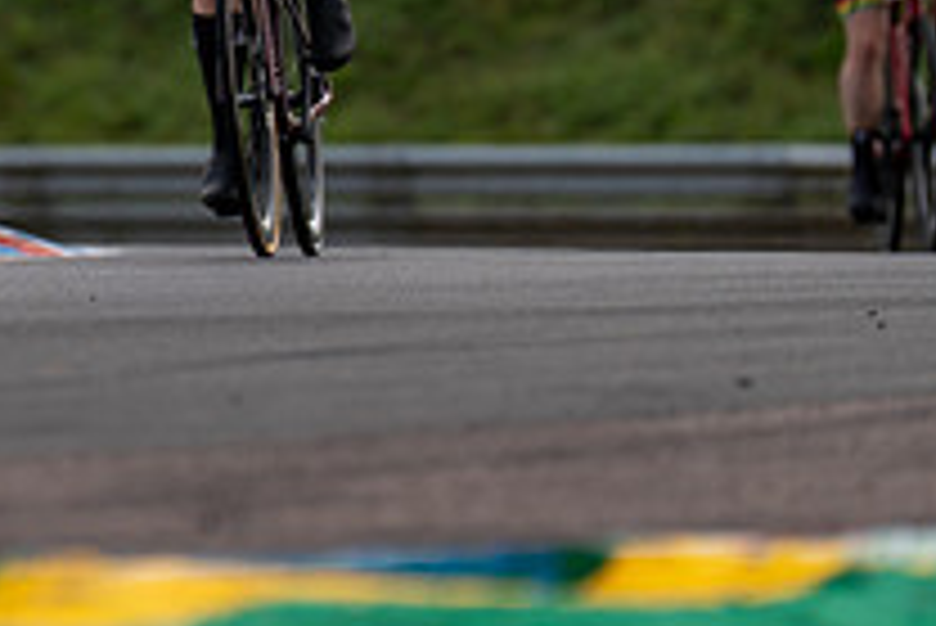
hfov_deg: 2.7
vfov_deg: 1.8
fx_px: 19565
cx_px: -551
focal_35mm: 752
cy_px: 68
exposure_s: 1/1000
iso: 125
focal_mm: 197
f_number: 3.5
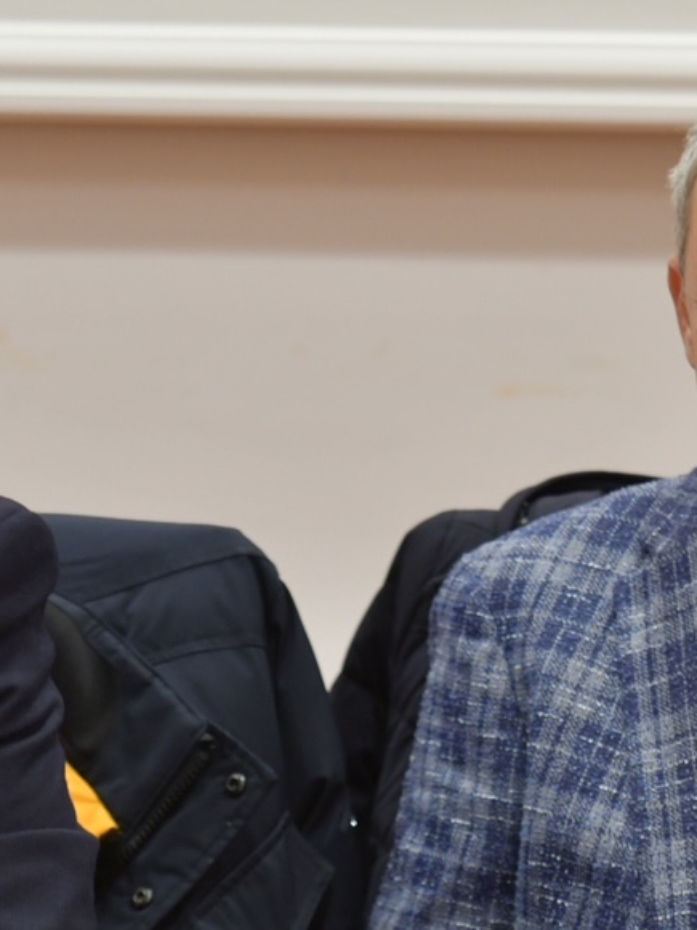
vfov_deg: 6.8
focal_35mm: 293
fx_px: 7866
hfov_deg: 5.1
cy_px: 582
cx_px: 801
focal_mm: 92
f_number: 2.8
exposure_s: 1/250
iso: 1400
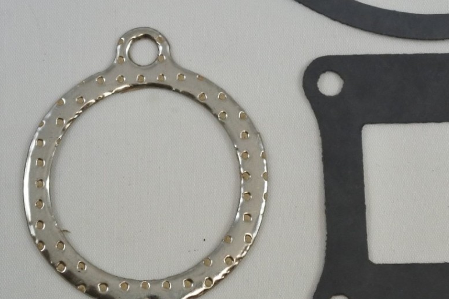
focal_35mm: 95
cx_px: 209
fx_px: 1185
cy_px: -24
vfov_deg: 14.1
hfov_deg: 21.5
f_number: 4
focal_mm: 13.7
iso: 400
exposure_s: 1/250
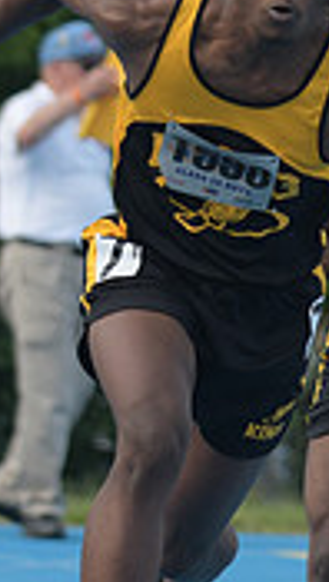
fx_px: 9636
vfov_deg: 3.5
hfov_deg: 1.9
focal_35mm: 624
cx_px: 884
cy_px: 271
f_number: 3.5
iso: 400
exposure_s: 1/2500
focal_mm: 120
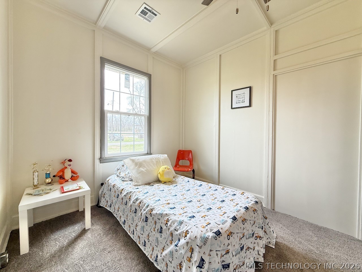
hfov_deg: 102.1
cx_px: 181
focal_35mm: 14
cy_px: 136
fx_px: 146
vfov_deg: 85.7
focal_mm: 2.22
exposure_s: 1/120
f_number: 2.2
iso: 200
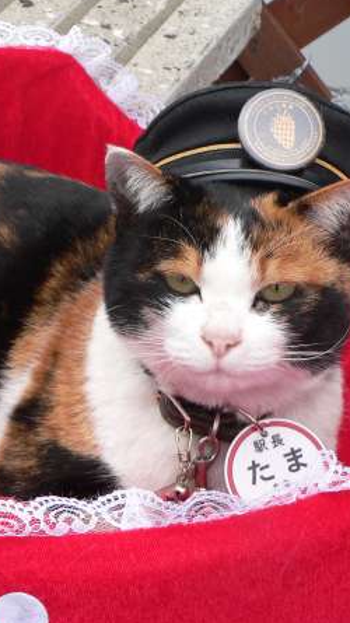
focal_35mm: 105
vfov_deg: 20.4
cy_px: 326
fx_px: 1734
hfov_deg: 11.4
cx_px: -18
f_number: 4
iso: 100
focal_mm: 11.1
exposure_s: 1/125
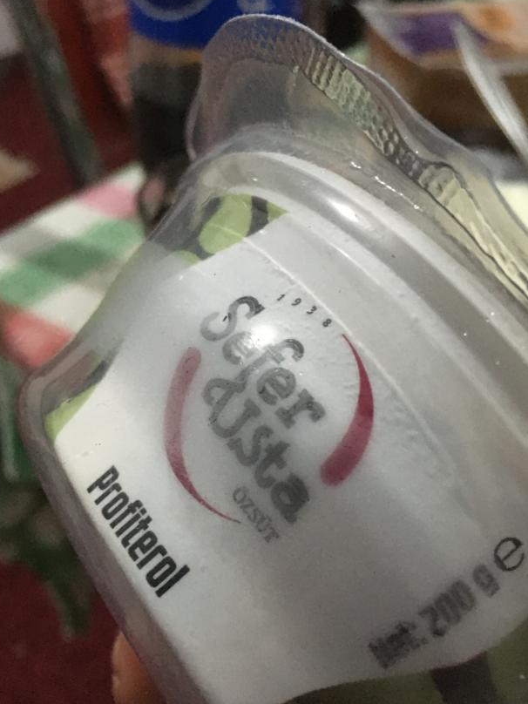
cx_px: 287
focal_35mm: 33
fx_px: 671
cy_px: 352
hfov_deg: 42.9
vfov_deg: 55.4
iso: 320
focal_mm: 4.15
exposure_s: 1/17
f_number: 2.2
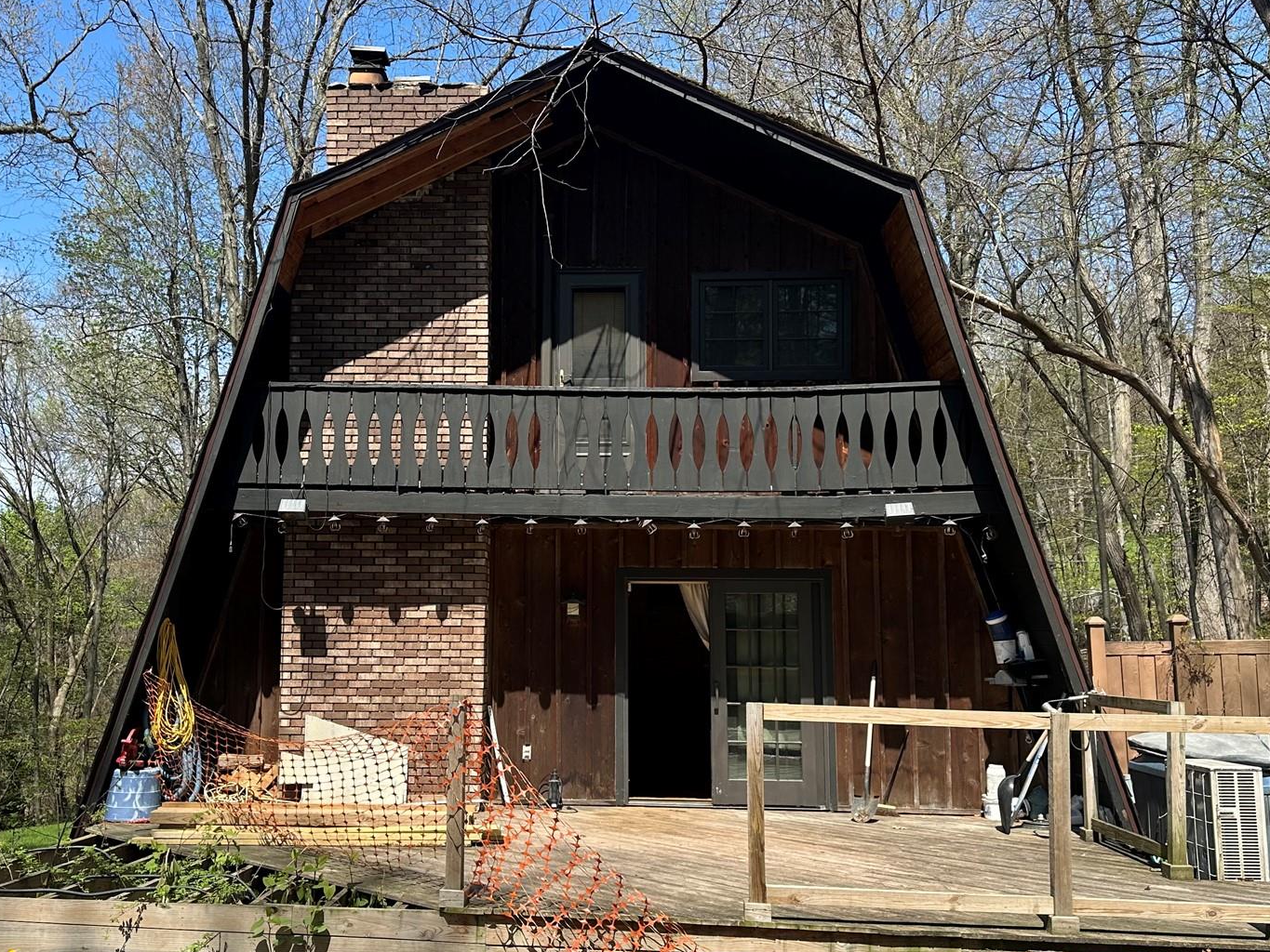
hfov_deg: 51.2
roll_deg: -0.9
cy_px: 498
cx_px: 556
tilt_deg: +7.6
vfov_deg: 39.7
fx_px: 1321
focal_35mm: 36
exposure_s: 1/2203
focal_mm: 6.86
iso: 80
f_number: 1.78
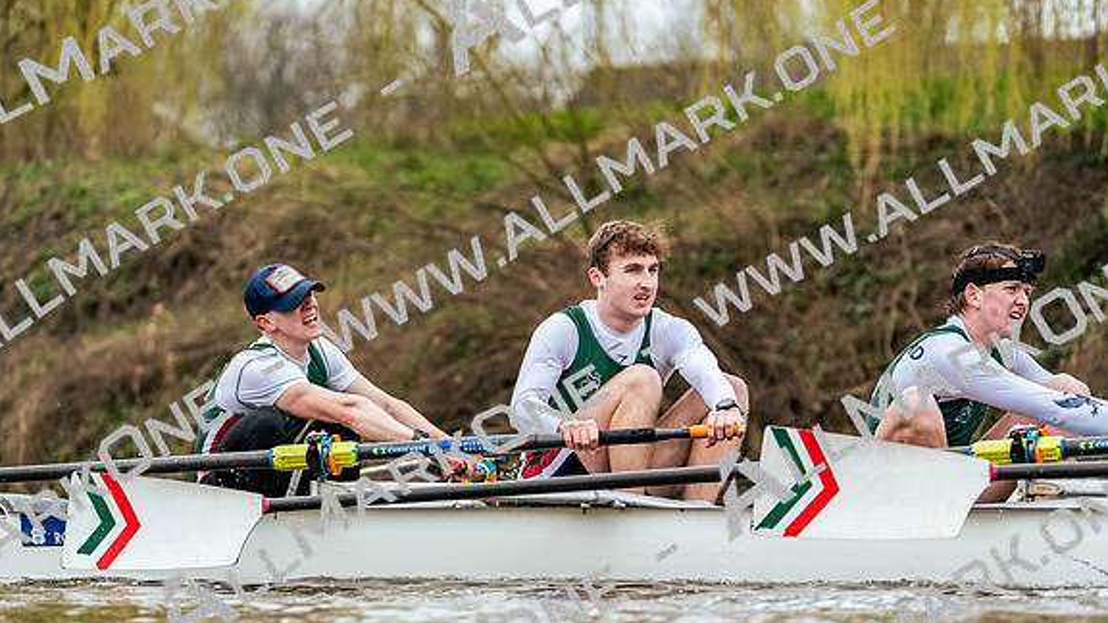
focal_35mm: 292
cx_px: 554
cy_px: 359
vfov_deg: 4.2
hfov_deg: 7.4
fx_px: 8579
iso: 4000
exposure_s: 1/2000
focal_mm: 277
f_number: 6.3
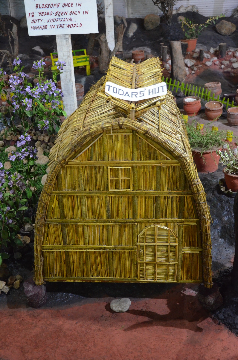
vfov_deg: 43.7
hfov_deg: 29.7
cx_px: 119
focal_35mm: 45
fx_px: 448
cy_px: 180
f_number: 5
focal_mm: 30
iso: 3200
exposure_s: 1/20
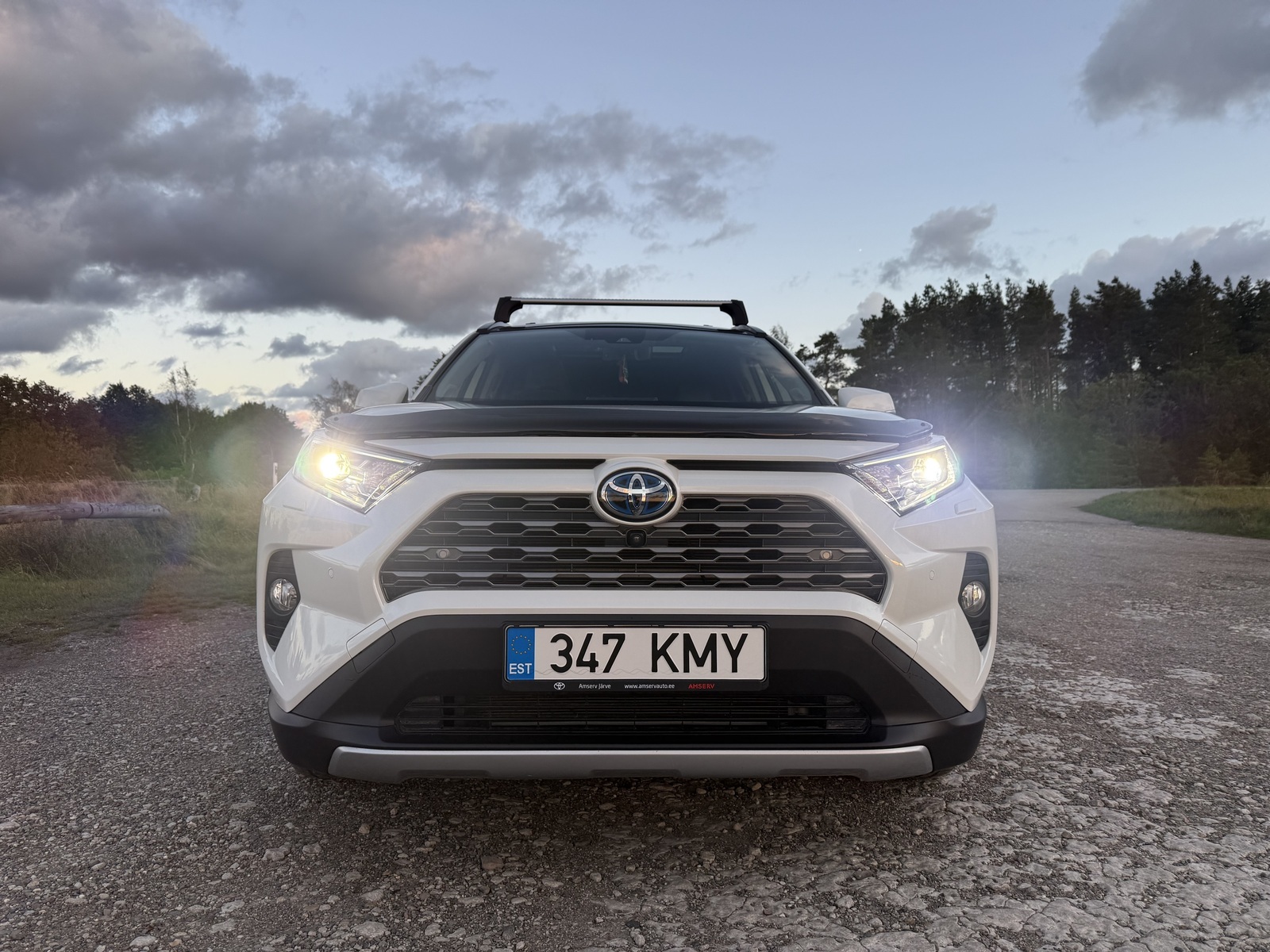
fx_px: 881
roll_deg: +0.4
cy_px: 476
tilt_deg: +0.8
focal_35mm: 24
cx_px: 635
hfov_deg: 71.6
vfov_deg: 56.8
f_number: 1.78
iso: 80
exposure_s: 1/524
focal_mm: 6.76
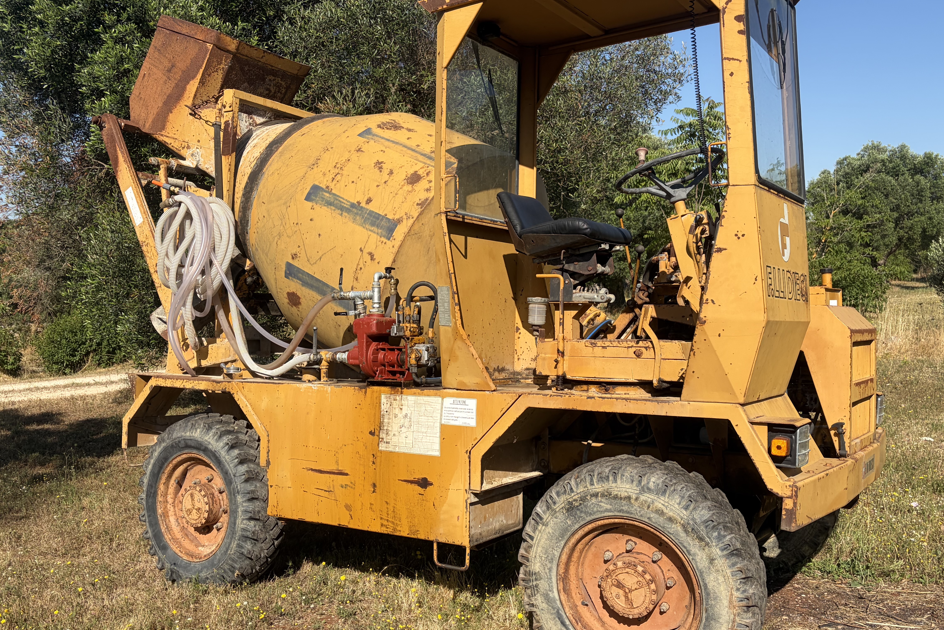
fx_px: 892
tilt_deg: -5.1
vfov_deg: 38.9
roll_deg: +1.6
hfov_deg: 55.8
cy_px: 316
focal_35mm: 34
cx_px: 464
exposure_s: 1/2865
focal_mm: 5.96
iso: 50
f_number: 1.6
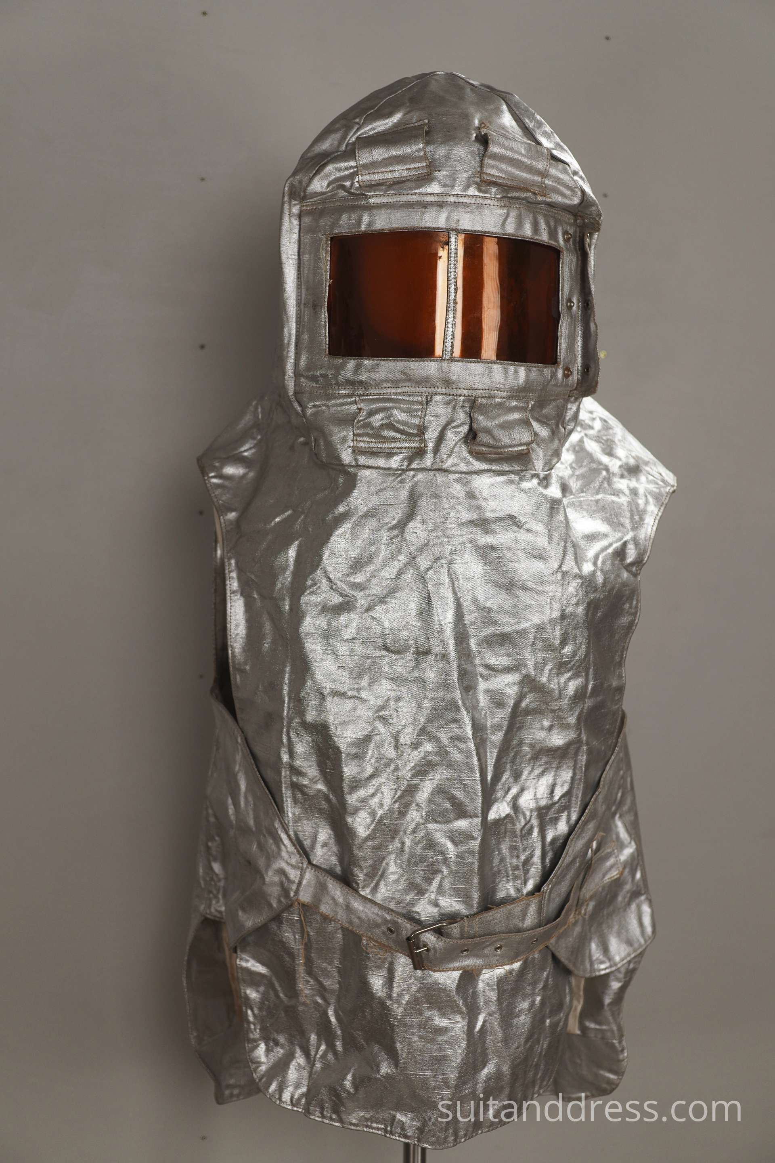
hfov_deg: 28.1
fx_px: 1550
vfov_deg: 41.1
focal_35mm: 48
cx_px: 388
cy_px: 582
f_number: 2.8
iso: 200
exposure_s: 1/160
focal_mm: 32
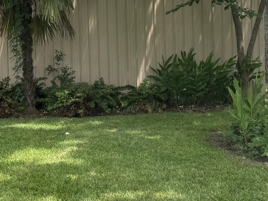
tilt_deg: -1.9
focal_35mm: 75
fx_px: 581
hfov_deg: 25.5
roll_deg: +2.2
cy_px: 71
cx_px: 51
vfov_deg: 19.6
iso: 80
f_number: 1.78
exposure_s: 1/539
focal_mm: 6.76
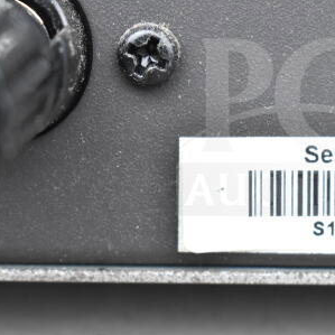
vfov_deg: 12.2
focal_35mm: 143
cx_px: 301
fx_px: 1564
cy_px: 127
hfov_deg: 12.1
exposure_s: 1/250
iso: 1600
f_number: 8
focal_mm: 55
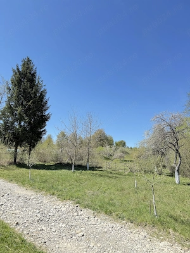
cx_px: 95
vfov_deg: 71.6
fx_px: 176
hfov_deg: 56.8
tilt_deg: +12.2
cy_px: 126
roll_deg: -2.1
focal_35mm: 24
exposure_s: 1/1156
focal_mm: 6.76
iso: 80
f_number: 1.78
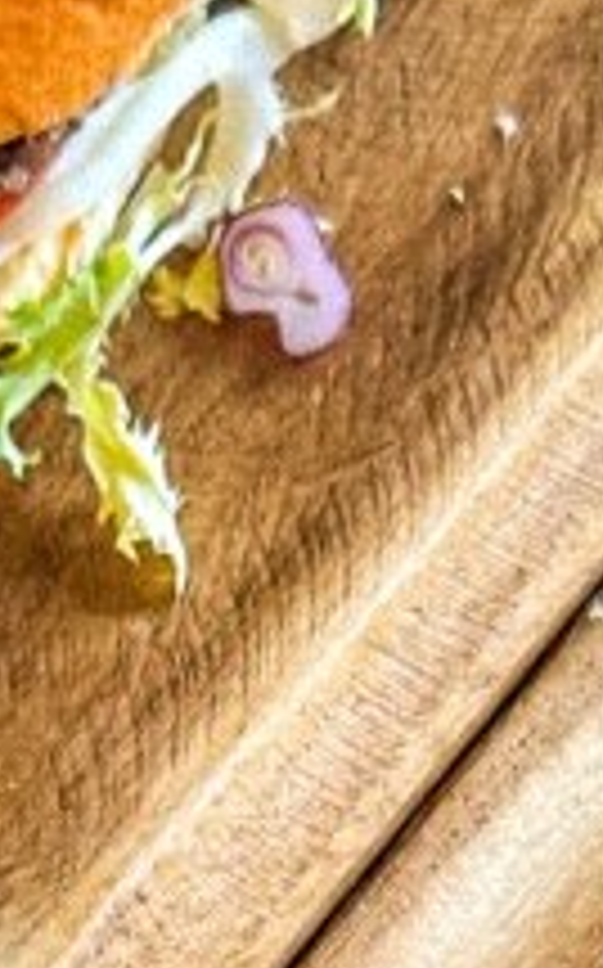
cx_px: 54
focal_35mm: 142
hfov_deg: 9.2
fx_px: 3741
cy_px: 1490
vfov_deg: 13.8
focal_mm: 6.86
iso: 160
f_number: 1.8
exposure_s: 1/100
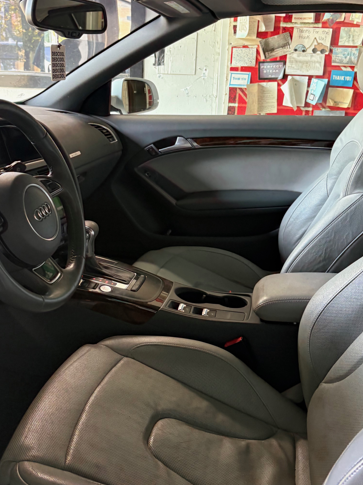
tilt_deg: -15.2
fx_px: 517
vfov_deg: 50.1
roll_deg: -1.3
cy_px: 221
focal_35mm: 37
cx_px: 156
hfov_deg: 38.6
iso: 250
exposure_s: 1/60
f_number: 1.6
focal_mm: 5.96
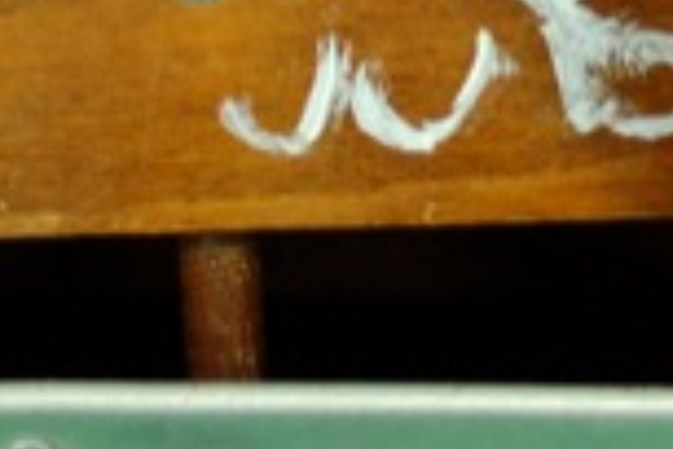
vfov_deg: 6.2
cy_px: -117
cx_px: 506
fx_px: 4095
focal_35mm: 219
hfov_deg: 9.4
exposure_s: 1/25
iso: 800
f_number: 2.5
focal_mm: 35
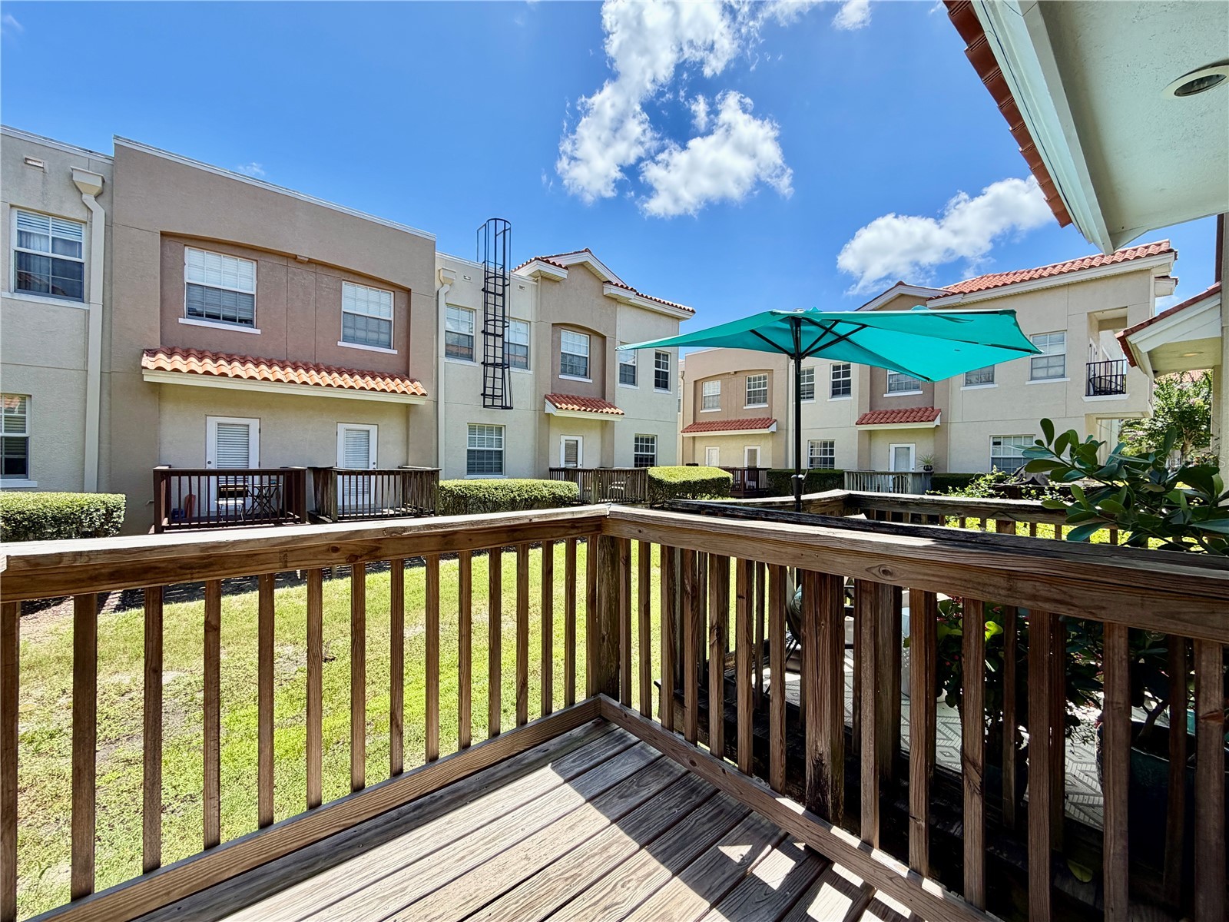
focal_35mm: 14
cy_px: 461
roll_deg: -0.6
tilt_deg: -0.3
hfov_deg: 102.1
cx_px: 614
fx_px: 497
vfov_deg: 85.7
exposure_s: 1/644
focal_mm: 2.22
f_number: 2.2
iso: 40
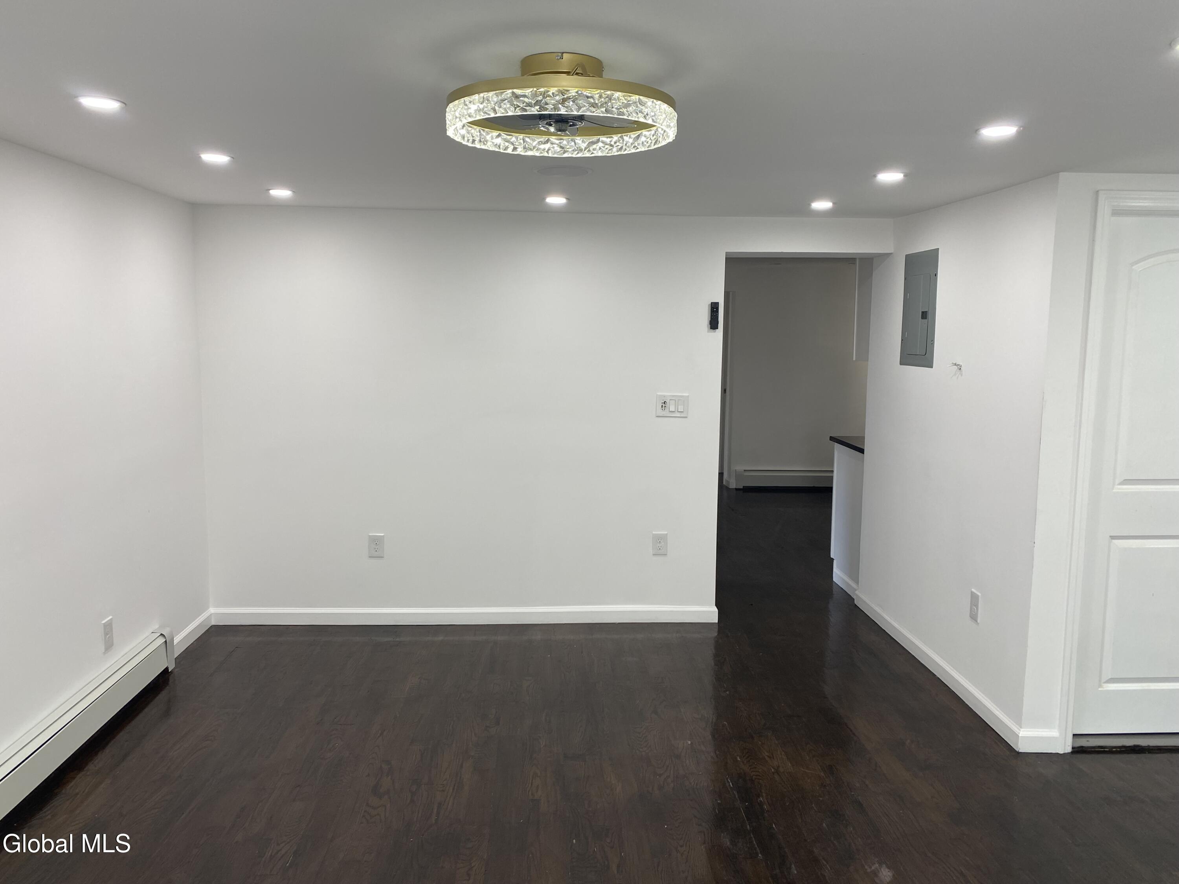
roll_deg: -0.5
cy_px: 442
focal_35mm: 26
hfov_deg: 67.3
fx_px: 886
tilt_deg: -7.0
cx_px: 590
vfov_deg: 53.1
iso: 64
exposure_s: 1/120
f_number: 1.8
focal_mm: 4.25
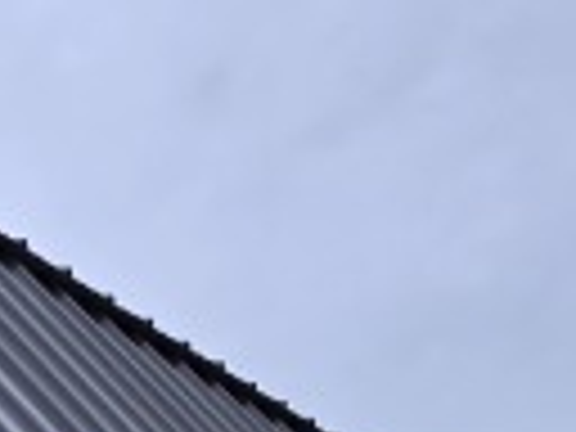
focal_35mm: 115
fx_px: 1914
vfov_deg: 11.1
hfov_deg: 15.6
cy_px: 994
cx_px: -324
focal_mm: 6.3
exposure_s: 1/5017
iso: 80
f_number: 1.7
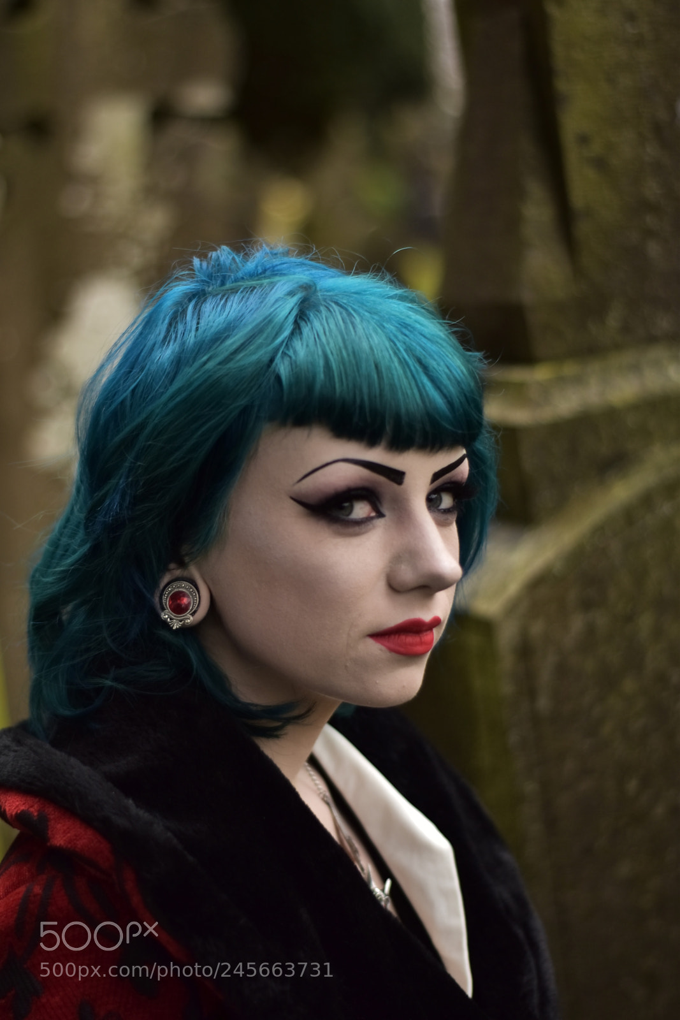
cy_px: 510
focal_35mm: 75
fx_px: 2124
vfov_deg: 27.0
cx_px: 340
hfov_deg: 18.2
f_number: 1.8
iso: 160
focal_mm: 50
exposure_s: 1/250
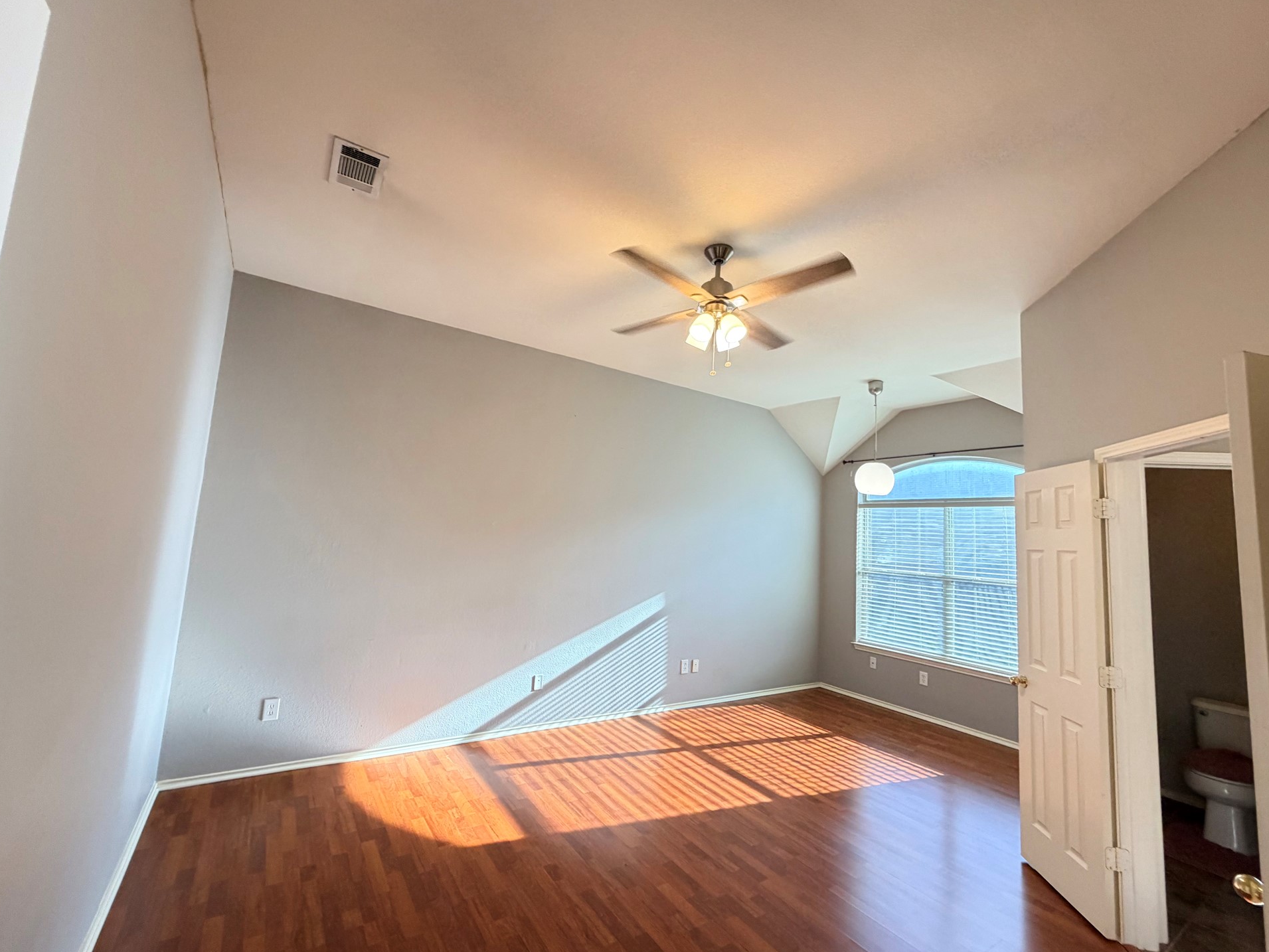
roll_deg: -3.9
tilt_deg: +6.4
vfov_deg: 81.8
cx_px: 638
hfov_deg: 98.2
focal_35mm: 15
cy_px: 471
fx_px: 550
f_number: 2.2
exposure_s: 1/60
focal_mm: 2.22
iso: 250
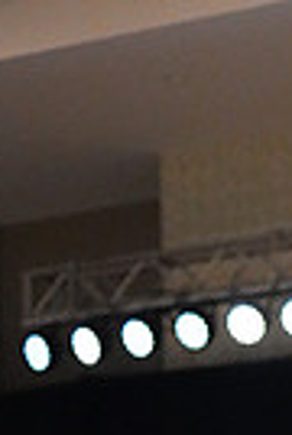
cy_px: 915
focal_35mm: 302
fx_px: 3655
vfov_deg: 6.6
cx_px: 579
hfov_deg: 4.5
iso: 12800
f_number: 4.5
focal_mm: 70
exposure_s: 1/400
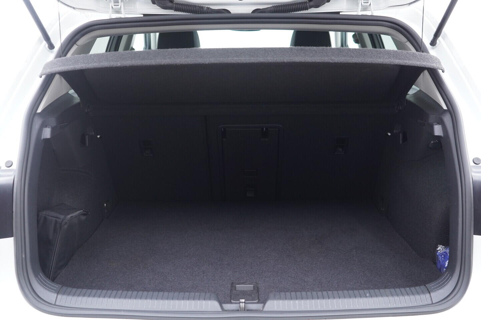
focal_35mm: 36
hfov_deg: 53.1
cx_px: 240
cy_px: 160
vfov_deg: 36.9
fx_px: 481
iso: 500
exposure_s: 1/40
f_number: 2.8
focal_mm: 24
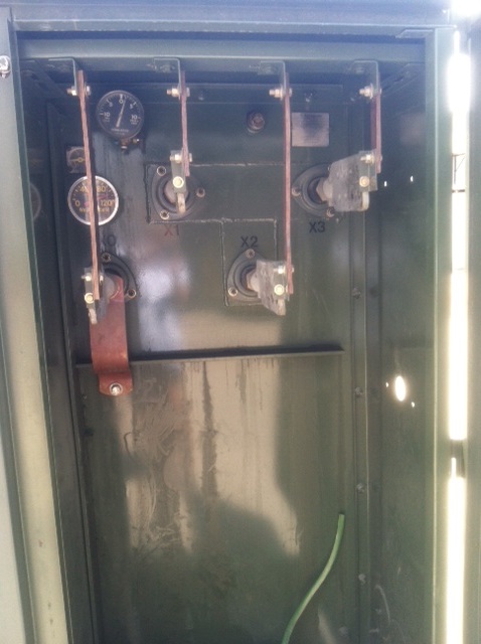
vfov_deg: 52.7
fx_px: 650
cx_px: 240
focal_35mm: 35
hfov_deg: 40.6
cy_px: 322
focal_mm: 3.85
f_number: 2.8
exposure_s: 1/120
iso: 80
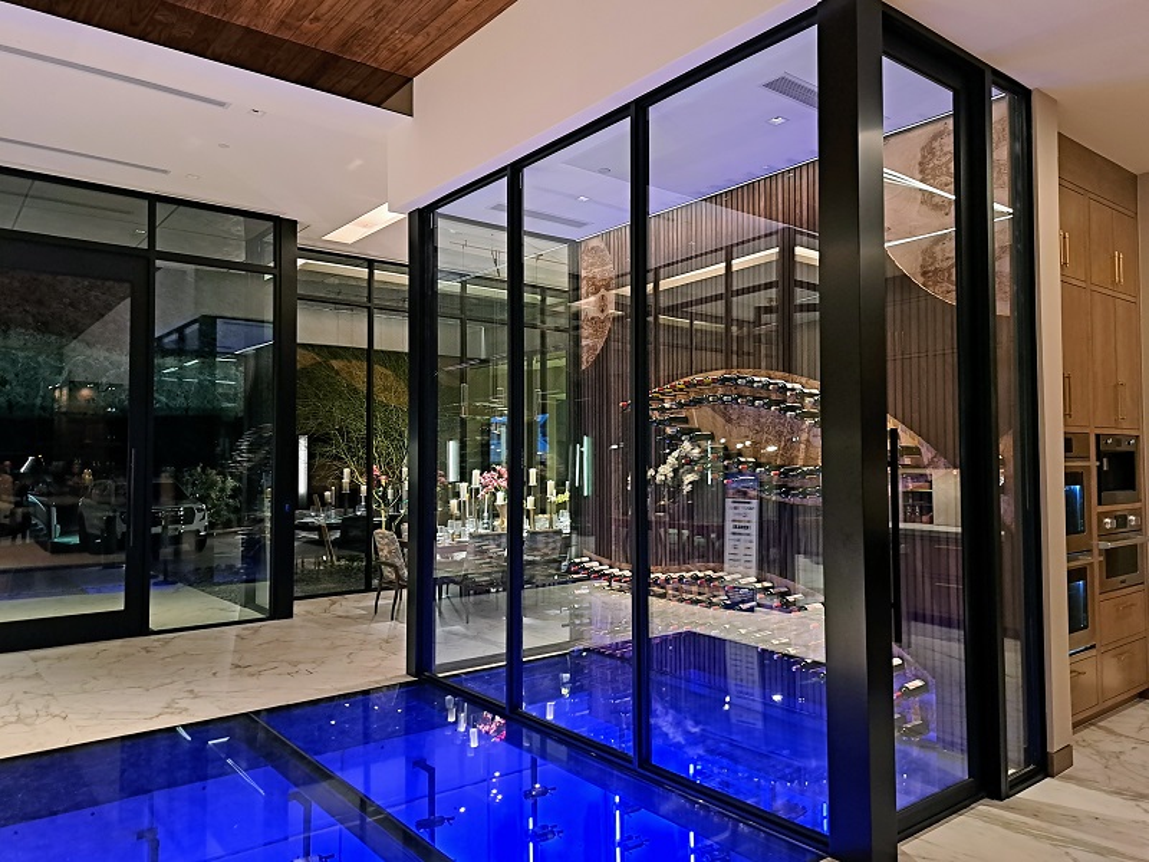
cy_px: 431
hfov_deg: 71.6
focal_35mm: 24
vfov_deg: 56.8
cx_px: 574
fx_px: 797
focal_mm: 5.23
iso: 500
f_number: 1.8
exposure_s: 1/24
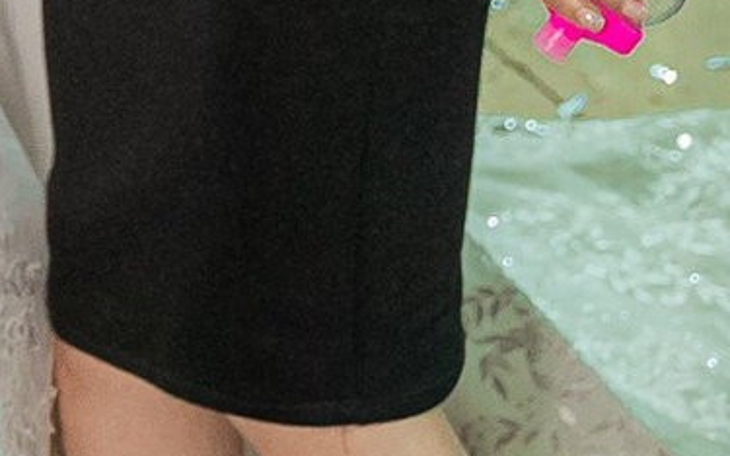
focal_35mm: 195
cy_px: -923
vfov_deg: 6.2
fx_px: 3878
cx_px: -843
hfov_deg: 9.8
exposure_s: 1/160
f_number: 3.2
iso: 5000
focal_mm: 28
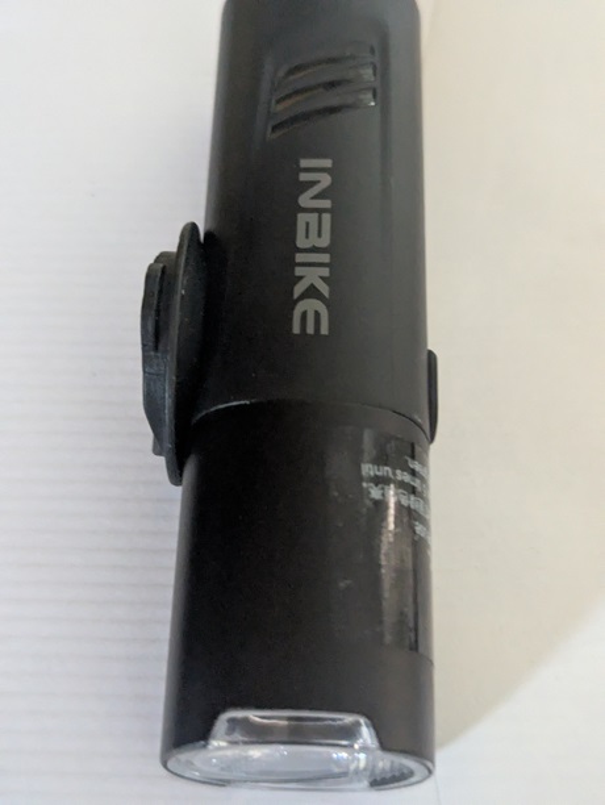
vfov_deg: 39.6
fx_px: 1117
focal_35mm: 48
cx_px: 302
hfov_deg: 30.3
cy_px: 402
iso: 1852
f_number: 1.85
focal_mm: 6.81
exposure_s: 1/35.3
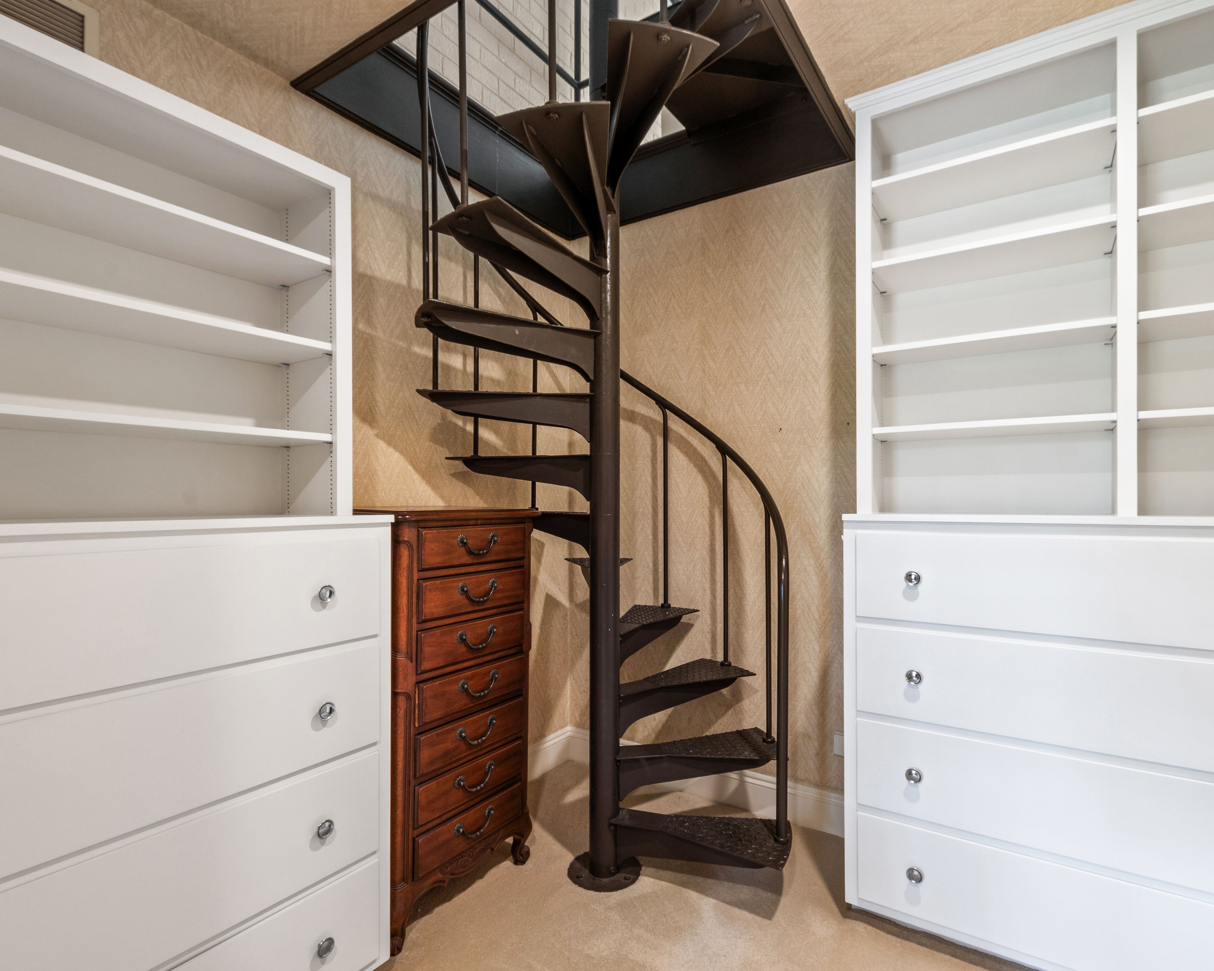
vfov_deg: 77.0
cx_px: 627
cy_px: 488
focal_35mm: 17
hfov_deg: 89.6
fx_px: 611
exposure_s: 3
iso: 100
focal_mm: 10
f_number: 9
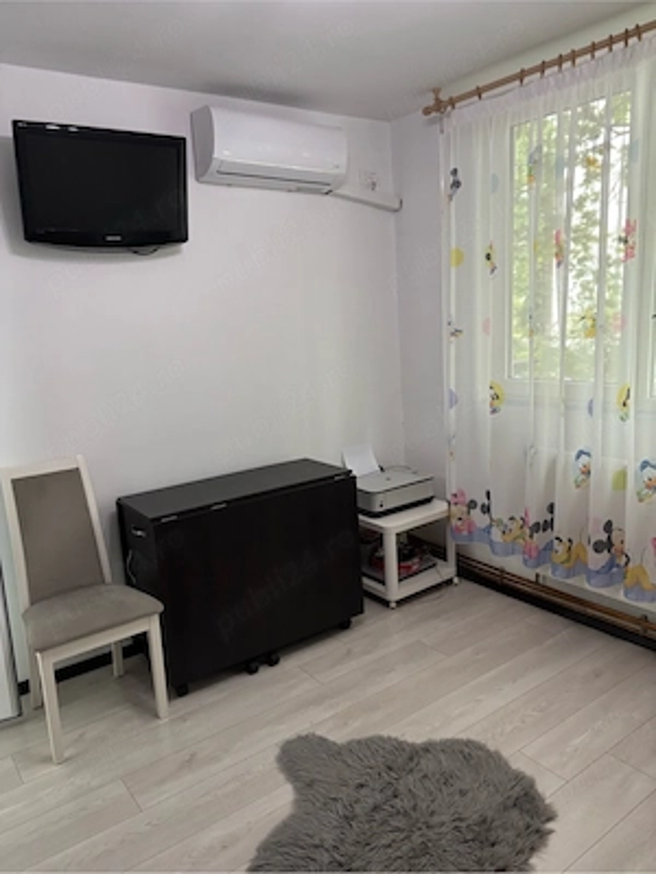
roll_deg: +2.1
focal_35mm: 26
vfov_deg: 67.3
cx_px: 328
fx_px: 657
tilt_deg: -10.5
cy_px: 437
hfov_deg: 53.1
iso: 200
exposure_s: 1/50
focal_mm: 5.96
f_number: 1.6
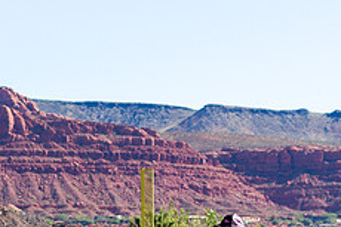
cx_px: 106
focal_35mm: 323
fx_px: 3057
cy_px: 313
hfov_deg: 6.4
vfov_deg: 4.2
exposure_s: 1/1600
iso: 400
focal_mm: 80
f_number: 5
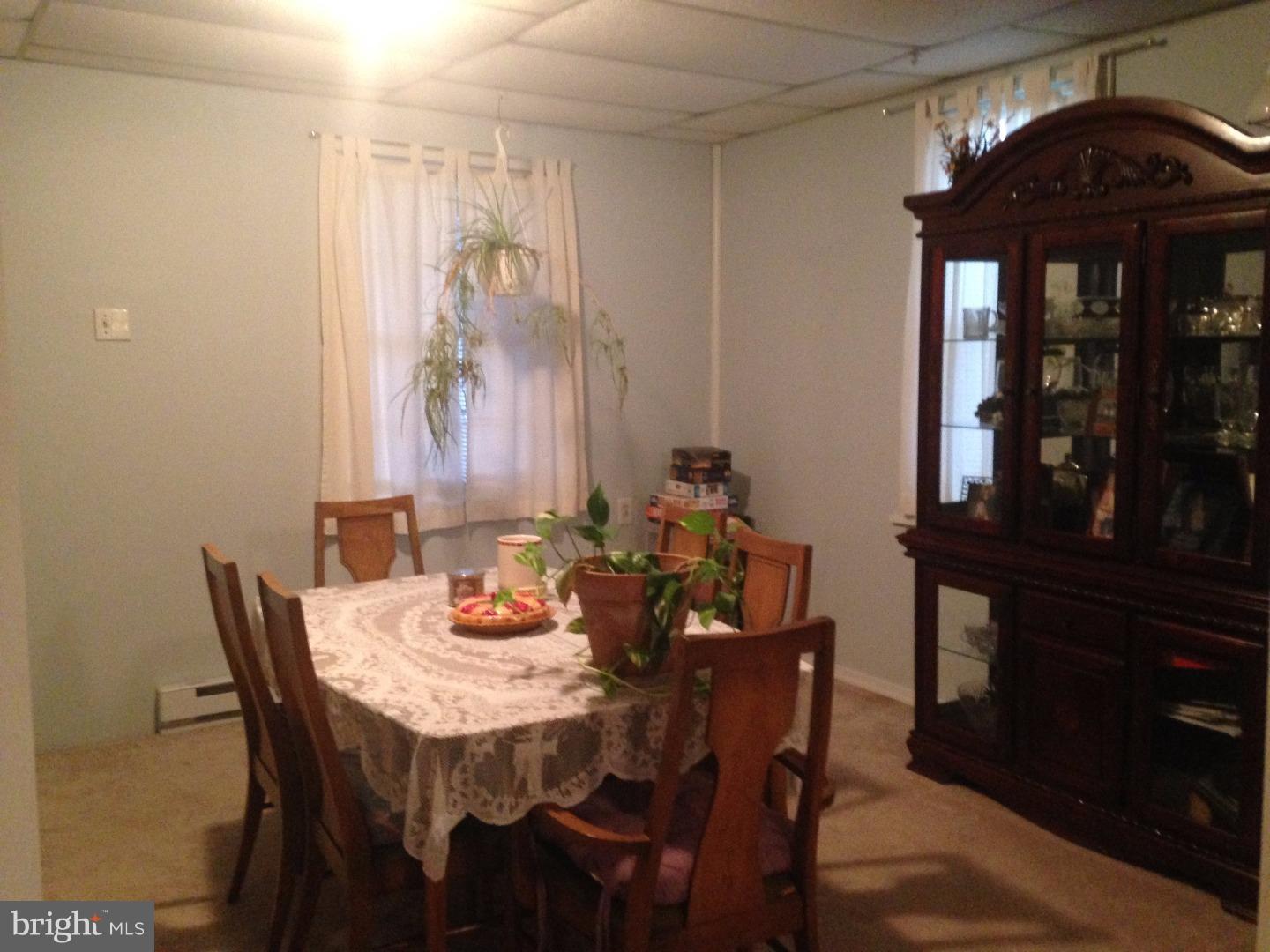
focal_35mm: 33
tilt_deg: -6.1
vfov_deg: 42.9
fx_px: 1211
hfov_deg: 55.4
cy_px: 476
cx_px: 635
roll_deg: -0.7
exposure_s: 1/15
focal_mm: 4.12
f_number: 2.4
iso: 500
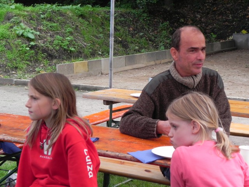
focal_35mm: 85
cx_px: 124
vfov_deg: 17.4
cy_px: 94
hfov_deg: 23.0
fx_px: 611
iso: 160
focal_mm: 15.1
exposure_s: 1/78.6
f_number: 4
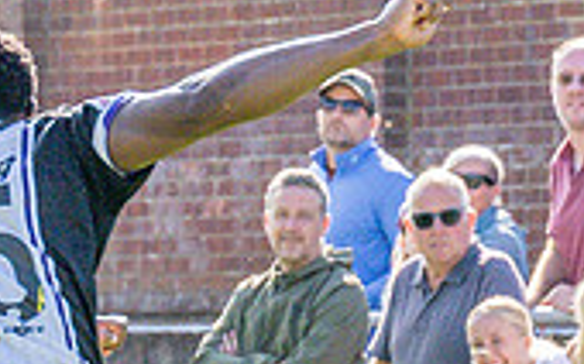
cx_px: -788
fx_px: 12358
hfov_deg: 2.7
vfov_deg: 1.7
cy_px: 669
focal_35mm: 777
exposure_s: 1/2500
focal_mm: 86
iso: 400
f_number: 4
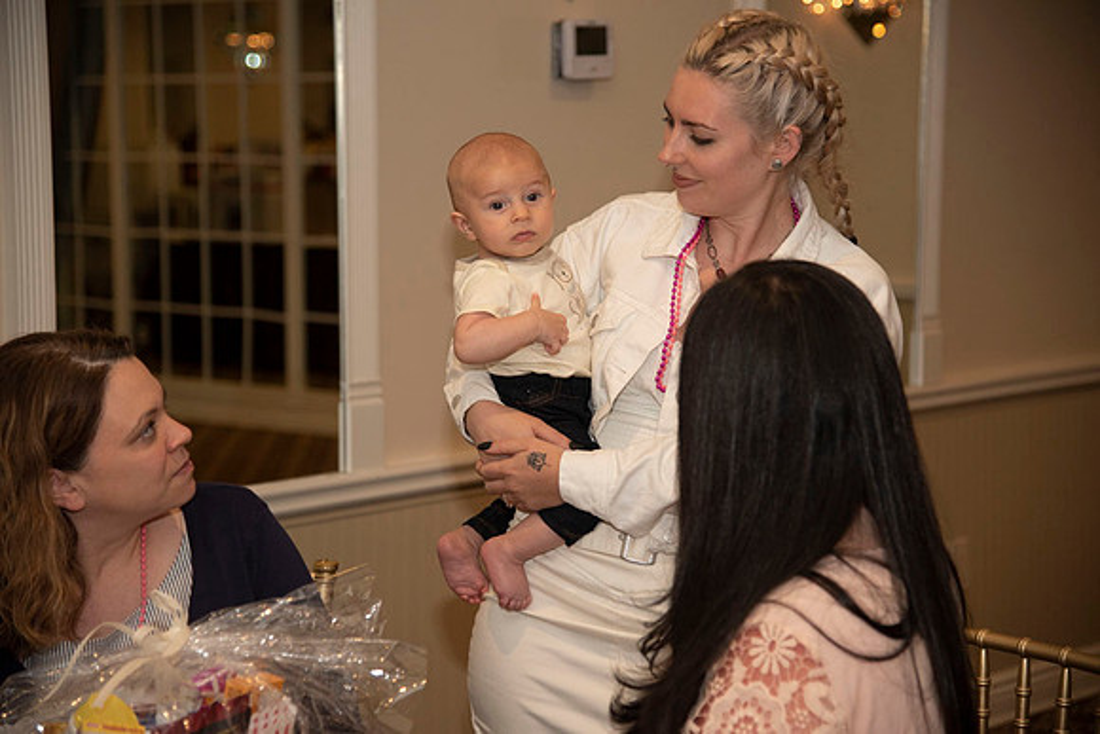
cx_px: 550
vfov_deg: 16.7
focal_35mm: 82
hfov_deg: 24.8
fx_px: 2506
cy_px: 367
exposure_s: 1/200
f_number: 4
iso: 640
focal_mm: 82
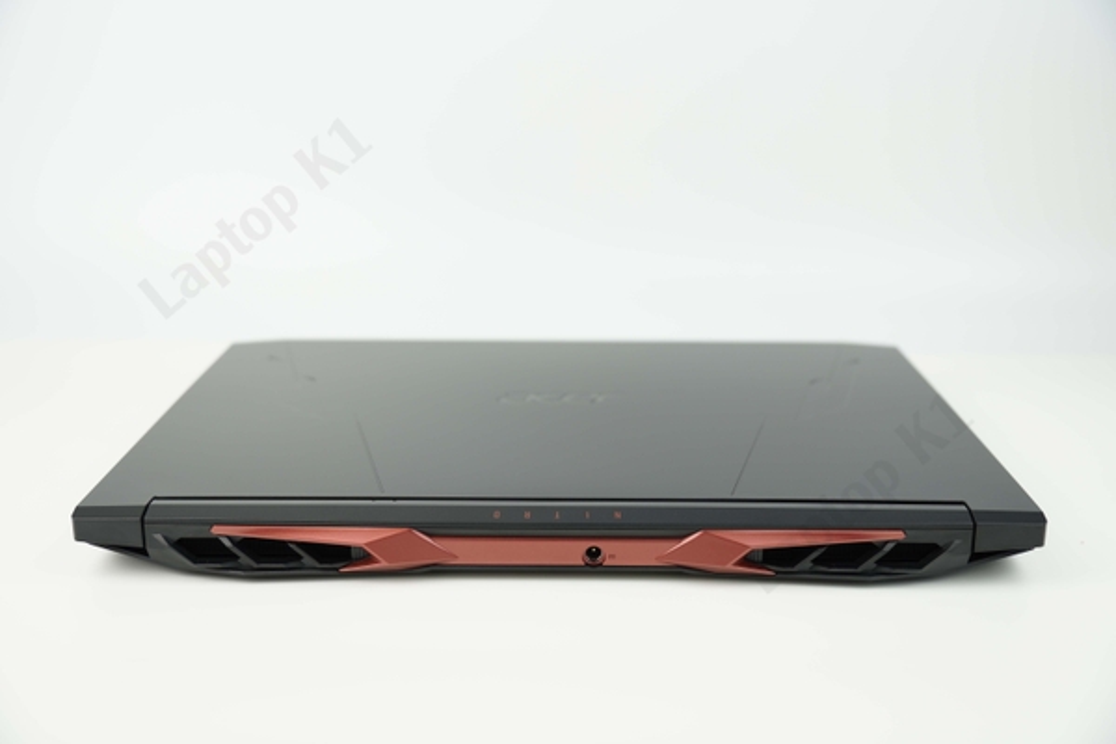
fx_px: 1302
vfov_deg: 31.9
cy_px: 372
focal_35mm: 42
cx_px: 558
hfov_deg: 46.4
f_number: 2.8
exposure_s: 1/100
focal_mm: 28
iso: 100
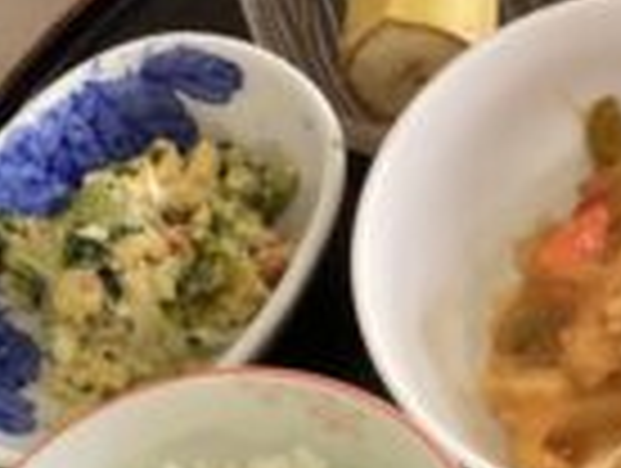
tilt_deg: -67.0
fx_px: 1510
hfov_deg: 21.9
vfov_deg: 17.4
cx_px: 695
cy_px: 403
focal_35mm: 84
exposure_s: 1/50
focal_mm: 3.3
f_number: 2.4
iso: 200
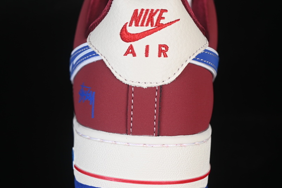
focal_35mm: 75
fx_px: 587
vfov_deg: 18.2
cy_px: 94
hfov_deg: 27.0
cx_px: 141
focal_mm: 50
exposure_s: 1/80
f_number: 7.1
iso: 160
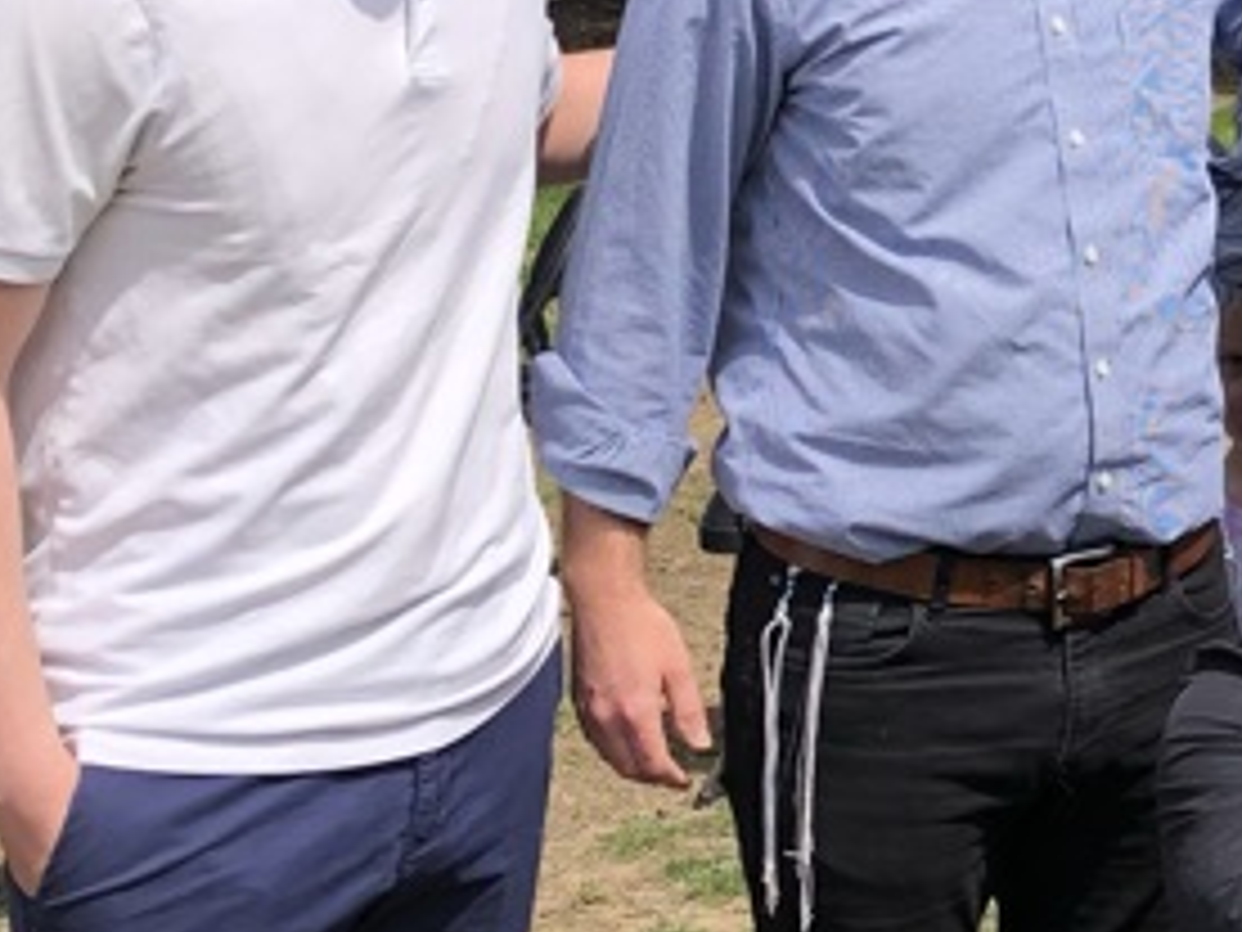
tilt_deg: -9.4
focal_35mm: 104
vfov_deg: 14.1
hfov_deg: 18.0
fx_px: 3731
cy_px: 176
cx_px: 1480
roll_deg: -0.9
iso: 20
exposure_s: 1/1033
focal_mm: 4
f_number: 1.8
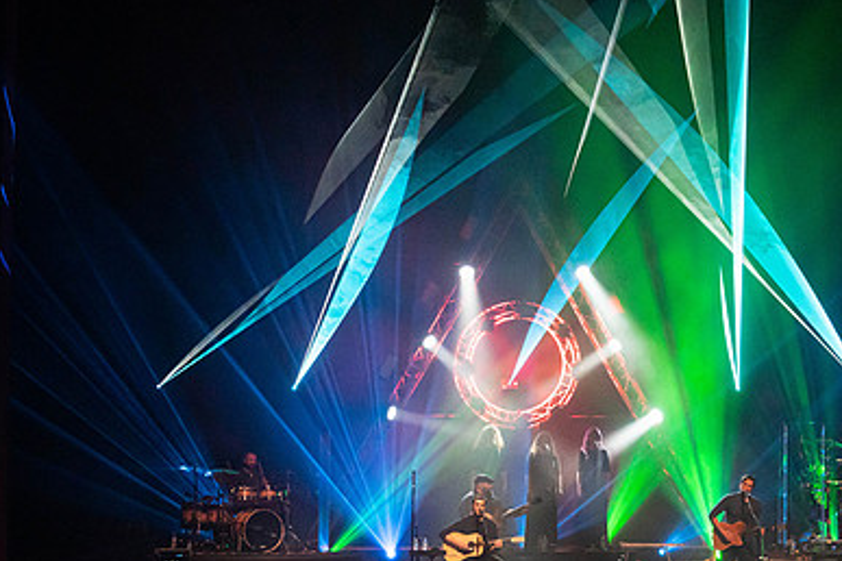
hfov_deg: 19.4
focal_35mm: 105
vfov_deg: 13.0
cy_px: 229
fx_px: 2456
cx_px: 550
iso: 6400
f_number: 5.6
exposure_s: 1/250
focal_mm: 70
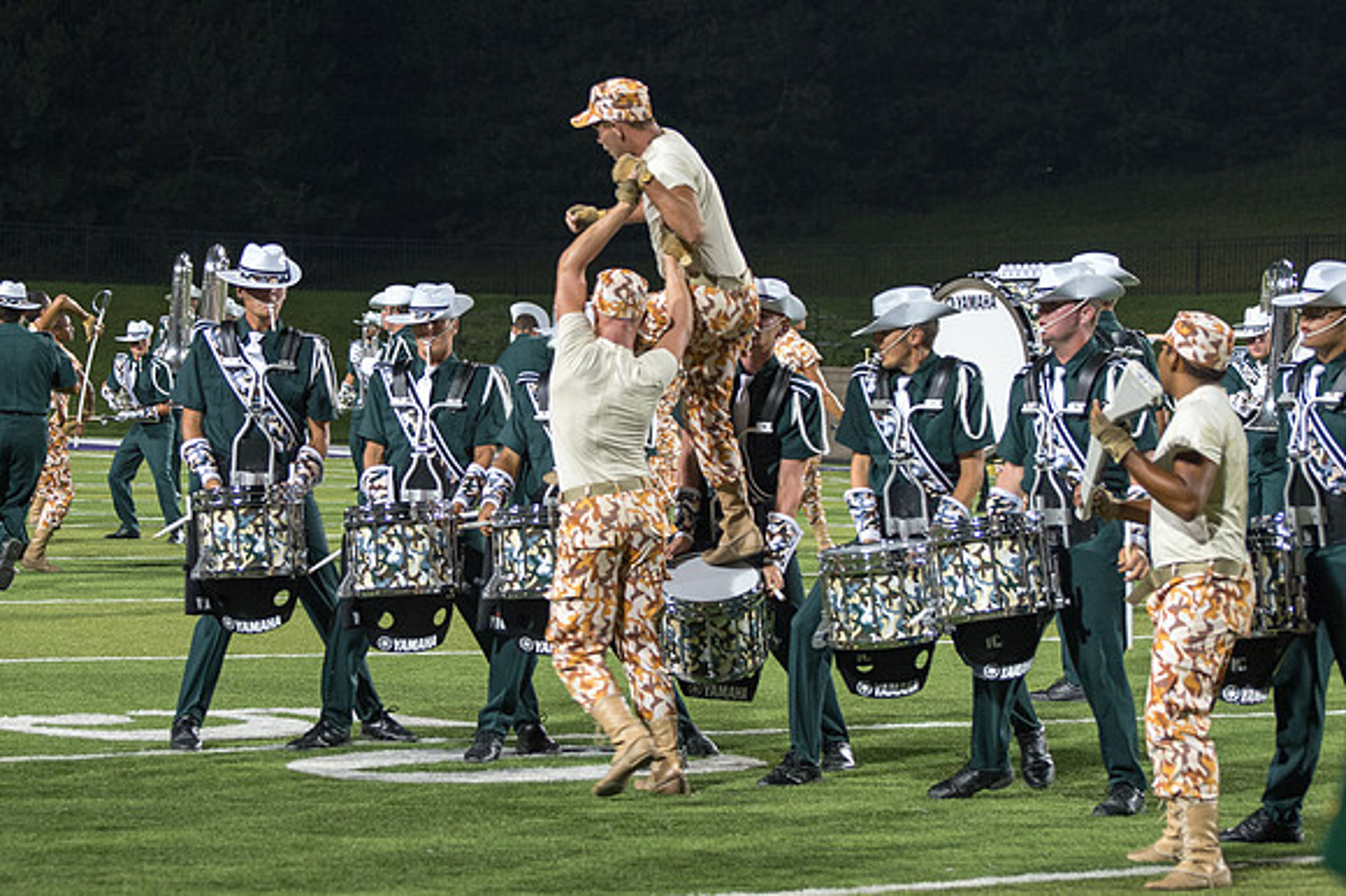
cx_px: 594
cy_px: 348
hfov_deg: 15.5
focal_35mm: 133
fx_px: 4951
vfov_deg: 10.3
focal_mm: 86
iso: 2200
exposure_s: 1/160
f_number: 4.5
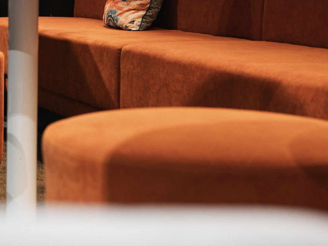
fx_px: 985
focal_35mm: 104
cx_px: -66
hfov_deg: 18.0
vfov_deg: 14.0
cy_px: 3
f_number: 2.8
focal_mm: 33.7
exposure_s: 1/2.5
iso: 200
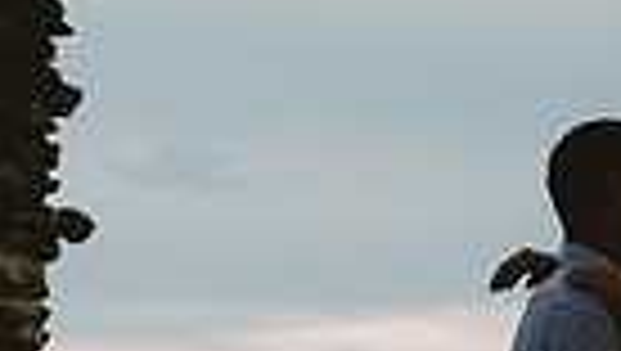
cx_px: 616
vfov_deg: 8.5
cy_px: 176
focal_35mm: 143
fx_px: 2357
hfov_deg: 14.8
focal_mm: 32.5
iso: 400
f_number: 2.8
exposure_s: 1/3200
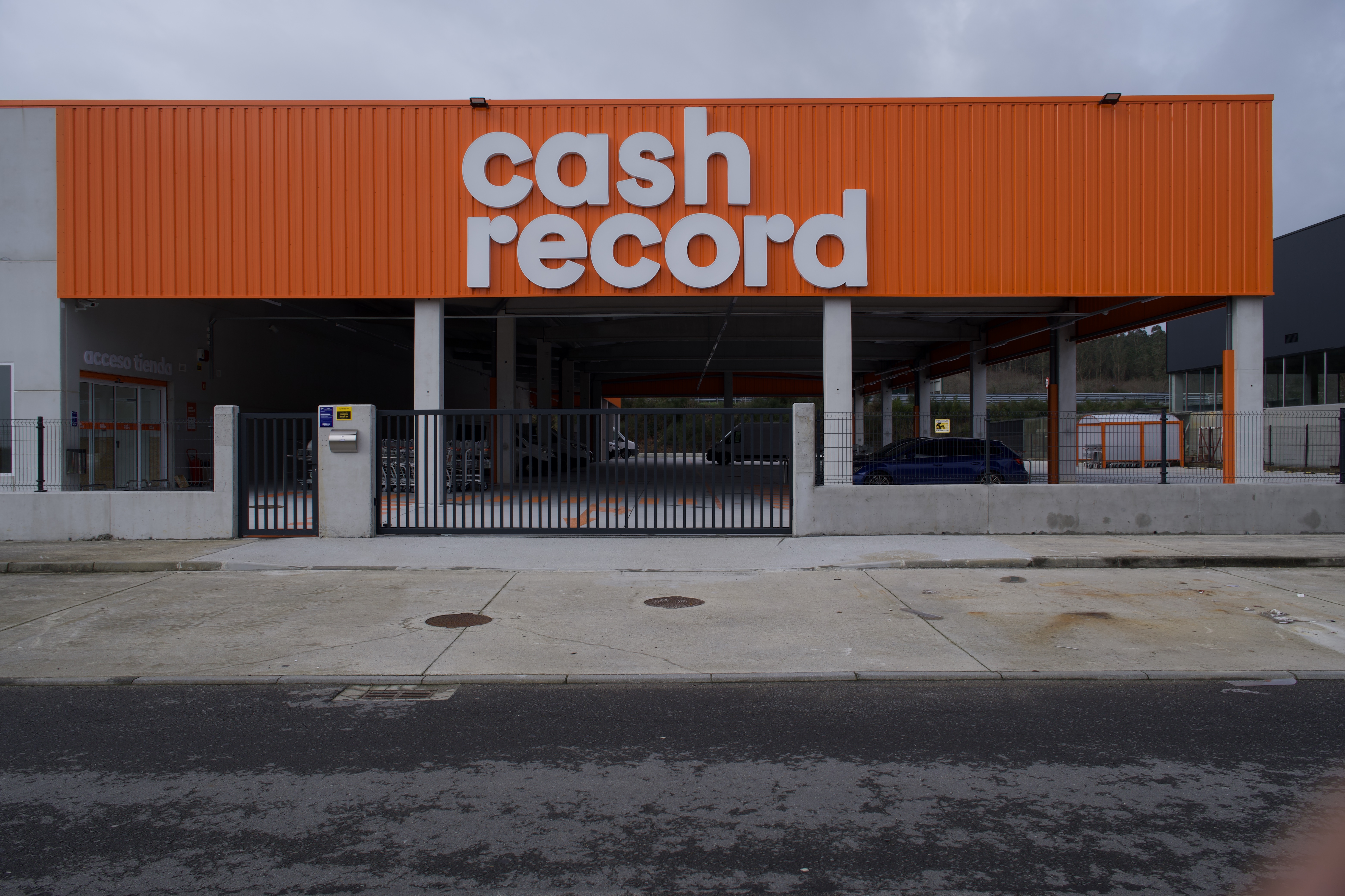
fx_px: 1009
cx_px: 672
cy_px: 448
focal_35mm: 27
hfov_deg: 67.4
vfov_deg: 47.9
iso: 160
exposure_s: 1/400
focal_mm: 18
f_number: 6.4
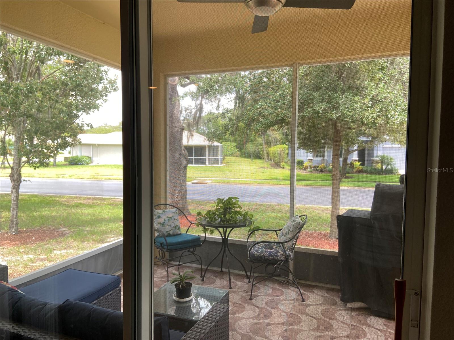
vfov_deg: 53.1
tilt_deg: -5.2
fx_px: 341
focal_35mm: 26
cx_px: 227
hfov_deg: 67.3
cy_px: 170
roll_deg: -0.1
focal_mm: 4.25
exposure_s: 1/120
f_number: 1.8
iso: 40
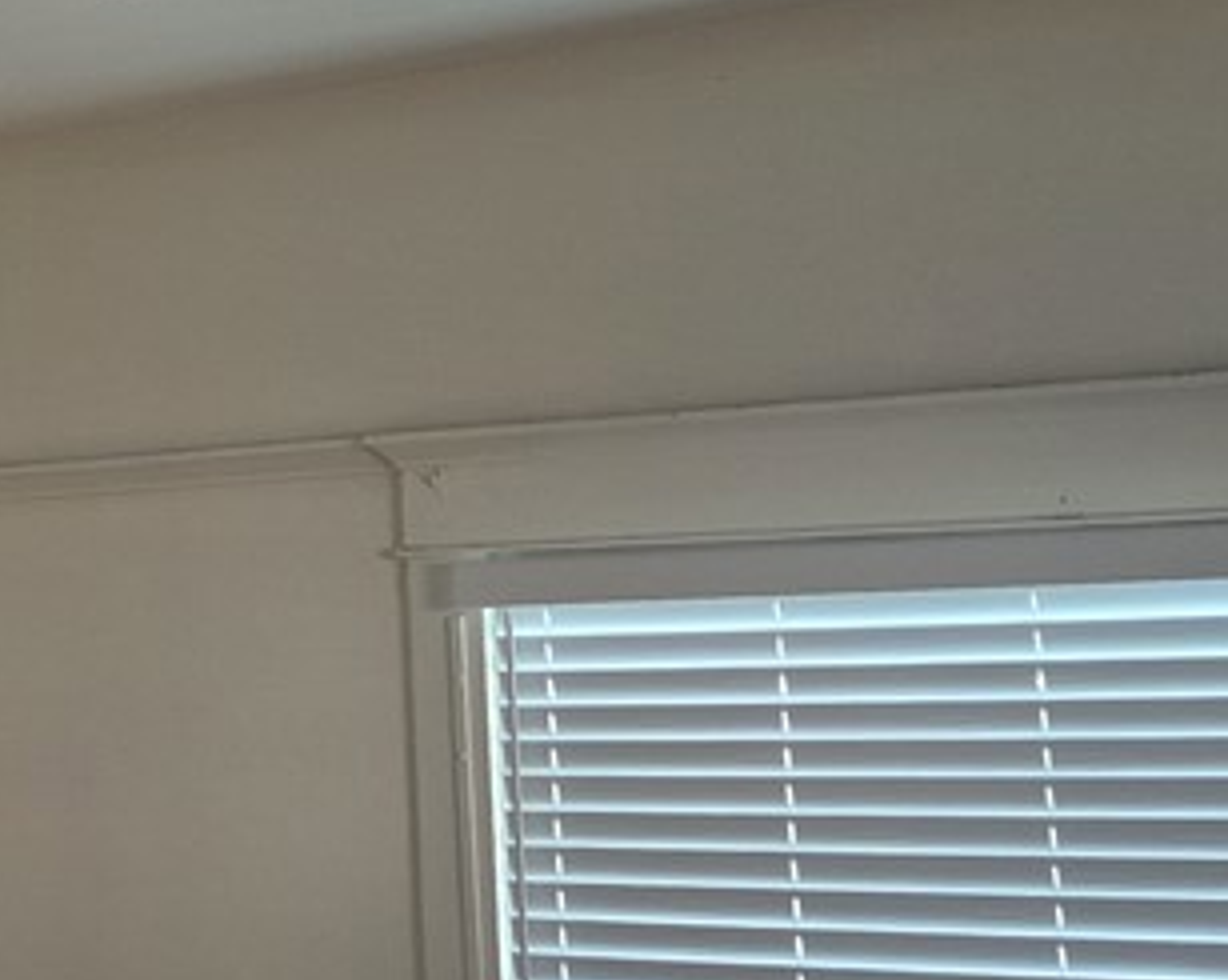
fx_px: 2723
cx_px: -288
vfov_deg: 20.3
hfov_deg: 23.1
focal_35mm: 75
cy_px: 296
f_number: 1.8
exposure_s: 1/120
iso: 200
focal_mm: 5.4
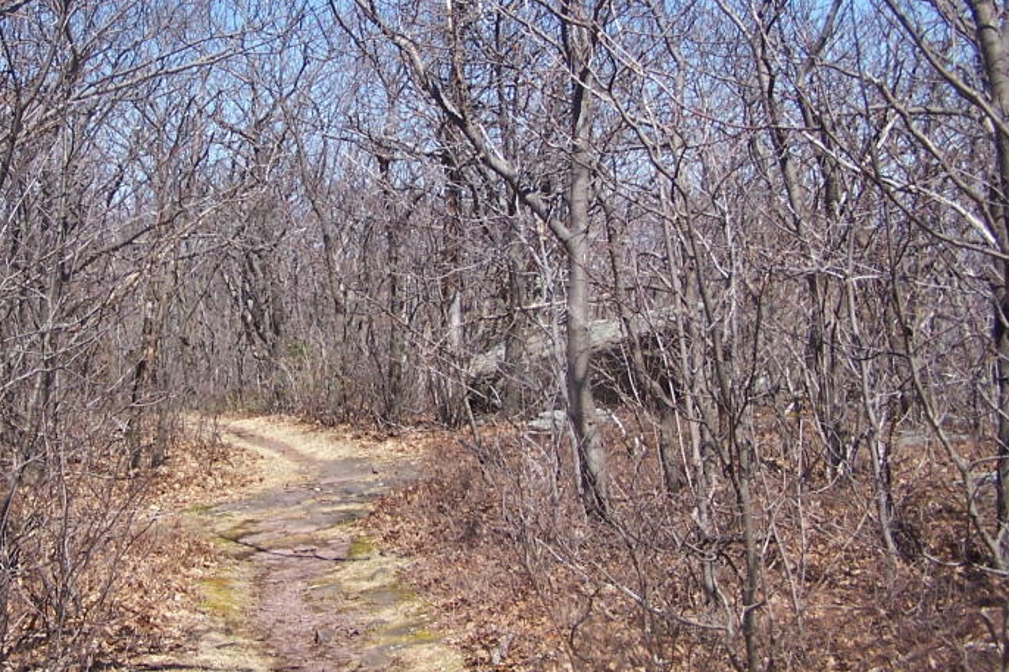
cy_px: 272
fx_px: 1653
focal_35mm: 59
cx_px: 299
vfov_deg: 23.0
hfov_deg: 33.5
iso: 80
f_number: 2.8
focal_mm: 6.3
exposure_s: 1/1000
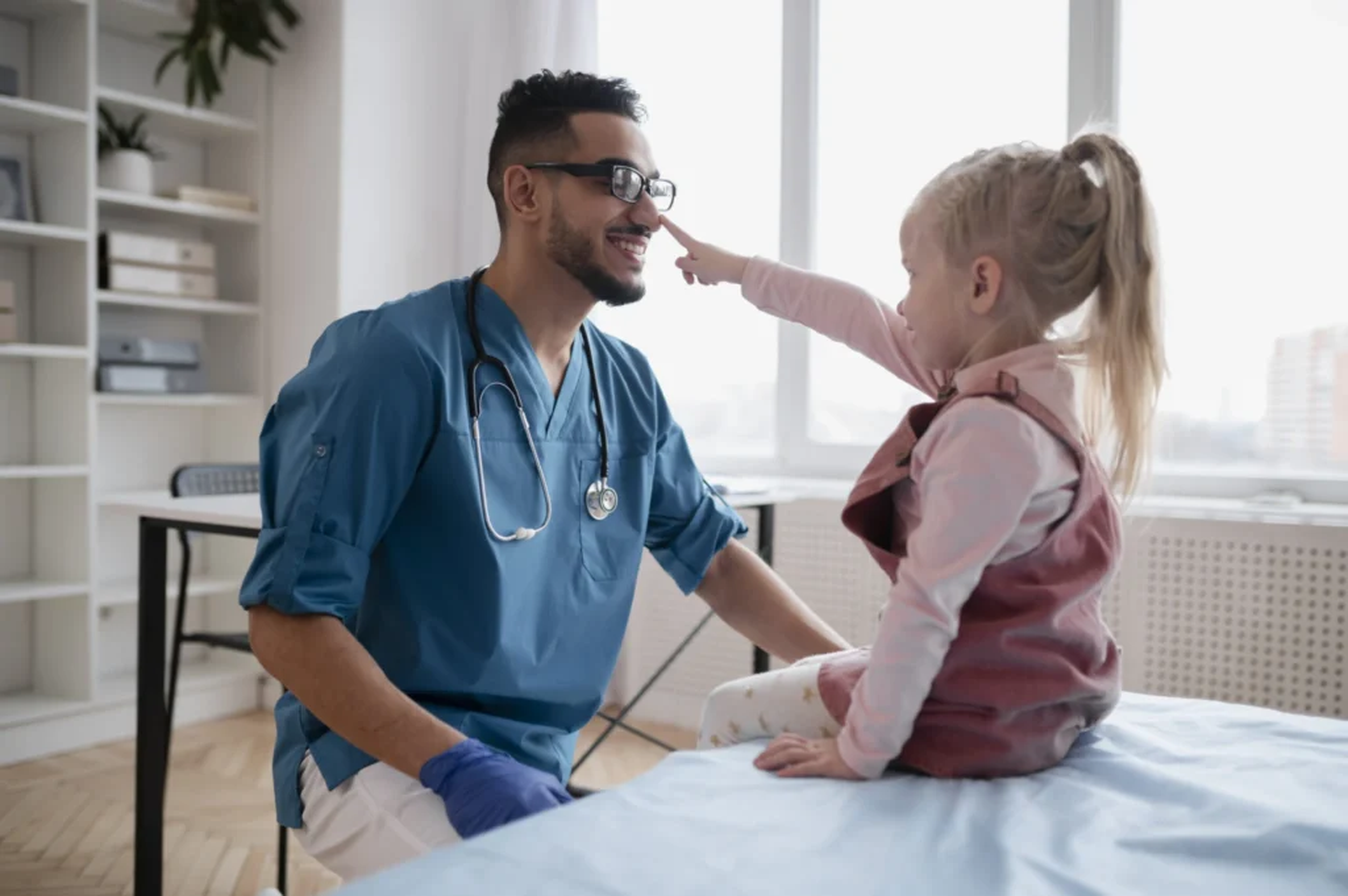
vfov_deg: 37.8
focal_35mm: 35
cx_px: 674
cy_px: 448
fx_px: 1309
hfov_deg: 54.5
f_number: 2
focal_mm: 35
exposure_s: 1/125
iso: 200
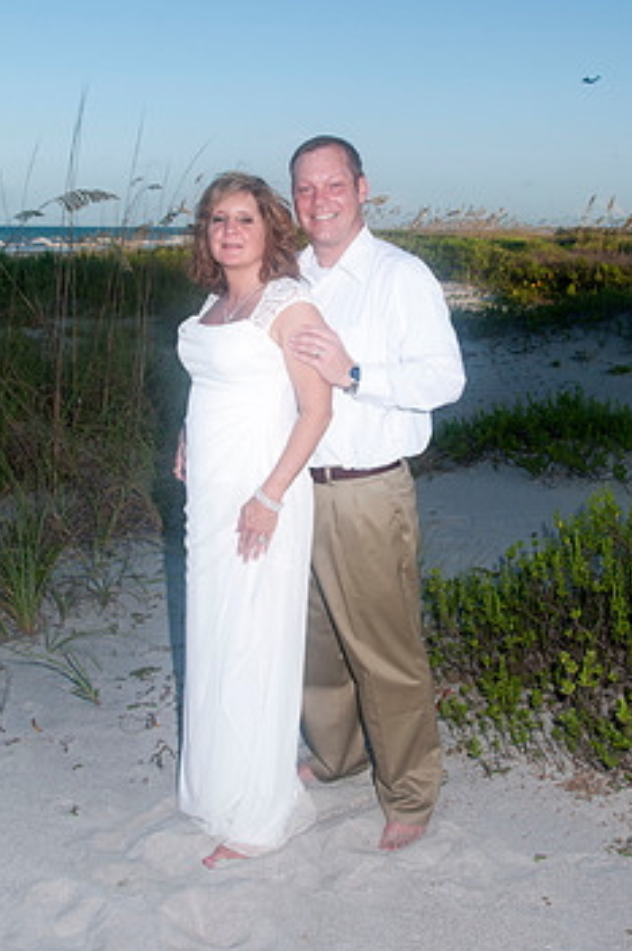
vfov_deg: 42.5
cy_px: 362
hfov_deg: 29.2
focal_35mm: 46
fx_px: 1214
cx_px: 309
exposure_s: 1/250
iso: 100
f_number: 8
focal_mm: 24
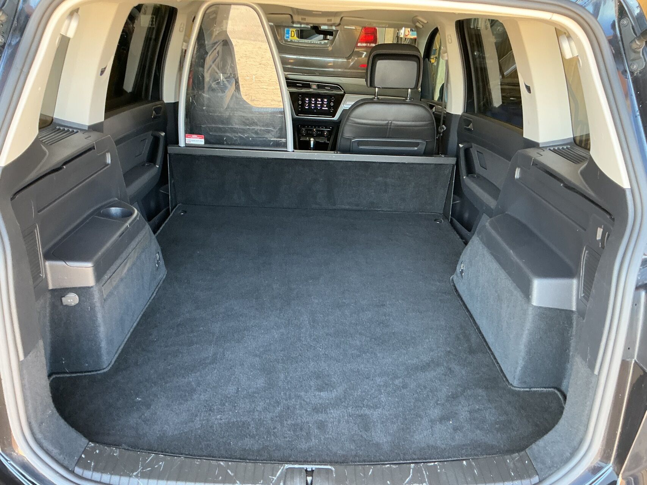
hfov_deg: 61.7
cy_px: 242
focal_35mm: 29
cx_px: 324
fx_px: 542
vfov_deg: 48.2
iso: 200
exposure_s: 1/60
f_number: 1.8
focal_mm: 3
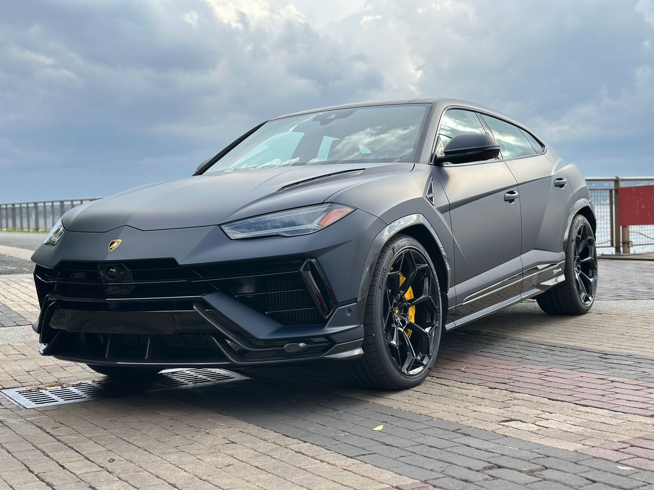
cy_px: 245
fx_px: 907
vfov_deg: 30.3
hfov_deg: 39.7
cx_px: 327
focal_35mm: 48
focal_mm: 6.86
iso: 100
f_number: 1.78
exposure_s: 1/2410
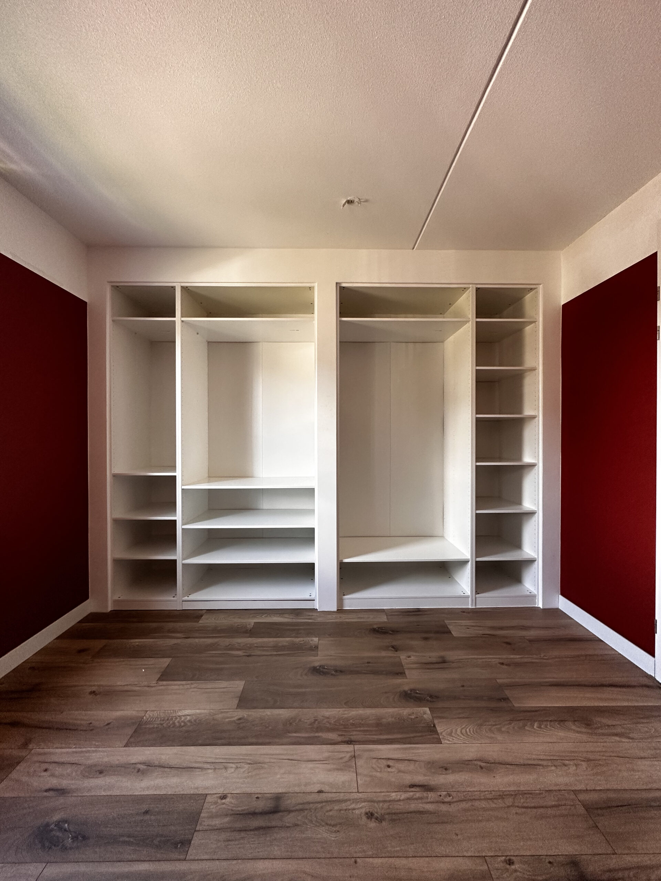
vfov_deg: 102.1
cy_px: 440
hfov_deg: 85.7
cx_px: 330
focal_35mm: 14
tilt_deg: -0.5
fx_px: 356
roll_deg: -0.1
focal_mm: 2.22
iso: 250
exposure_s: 1/99
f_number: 2.2
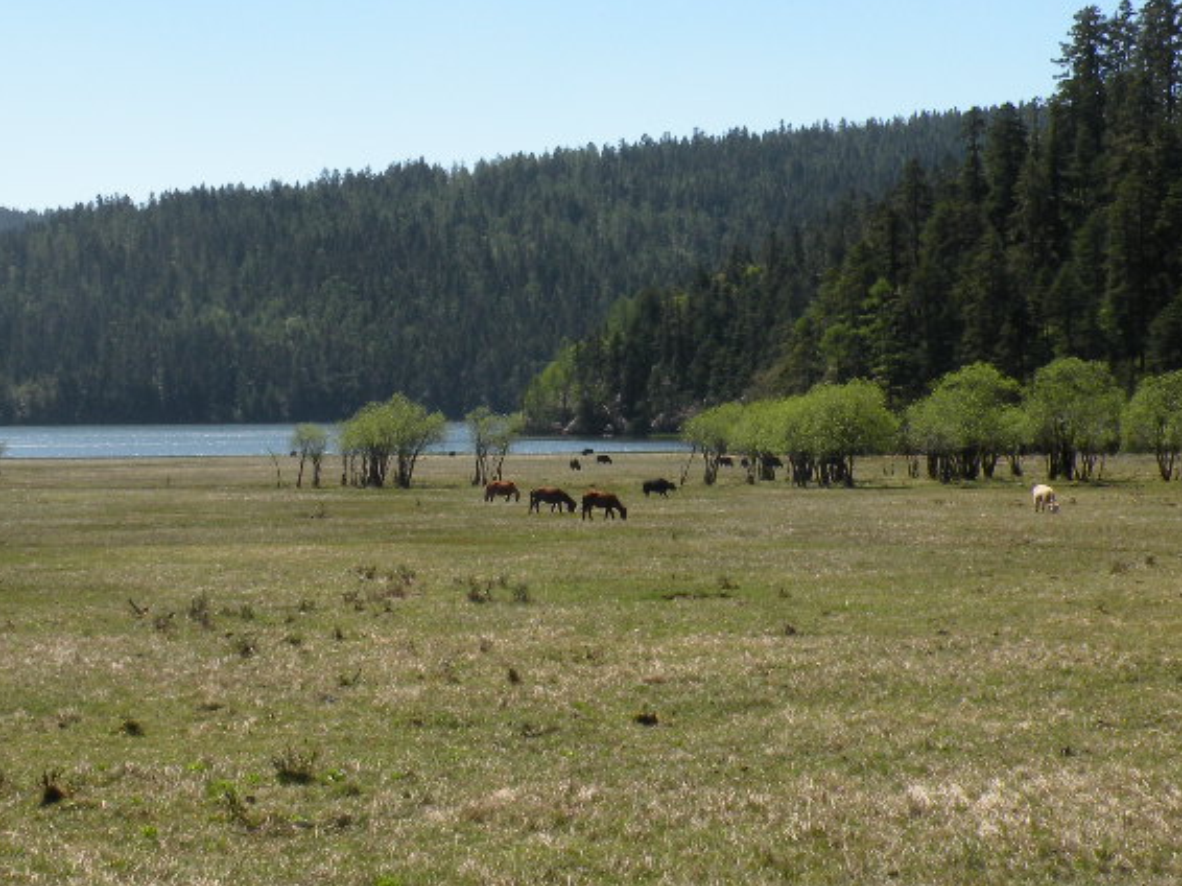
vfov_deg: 19.4
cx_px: 593
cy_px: 401
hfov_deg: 25.7
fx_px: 2594
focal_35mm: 76
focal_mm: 7.4
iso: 64
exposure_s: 1/231
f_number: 6.3
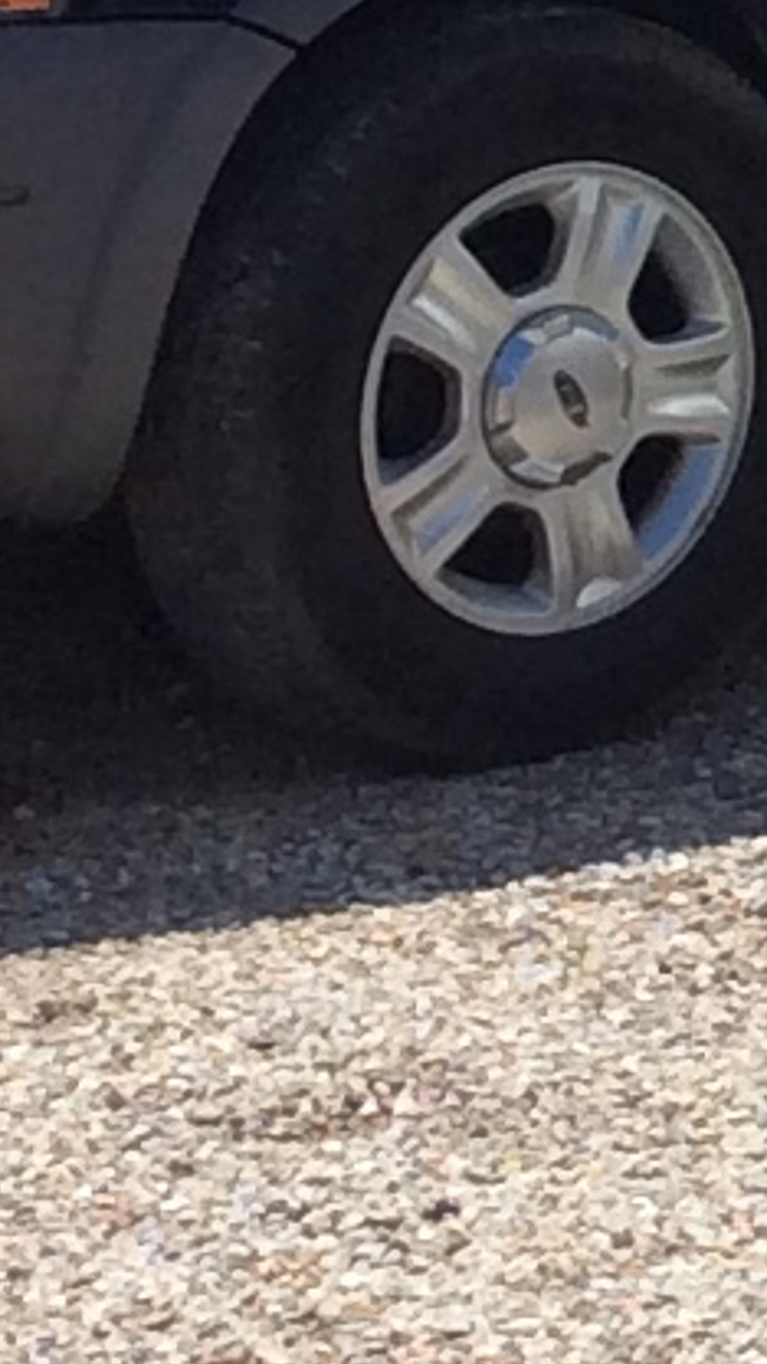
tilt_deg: +0.3
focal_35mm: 217
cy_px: -774
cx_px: 2216
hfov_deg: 5.3
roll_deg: -0.6
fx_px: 7846
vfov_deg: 9.6
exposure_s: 1/1362
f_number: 2.4
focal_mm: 3.3
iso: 32
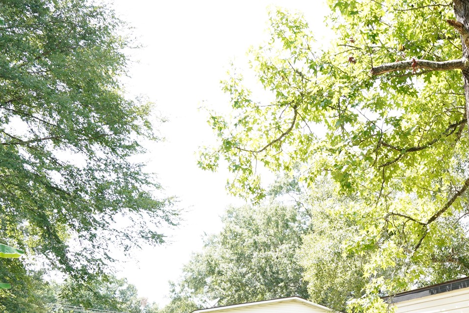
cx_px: 417
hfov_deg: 45.2
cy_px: 351
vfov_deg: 30.3
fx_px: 508
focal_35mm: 39
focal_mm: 17
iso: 100
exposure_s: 1/100
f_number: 3.5
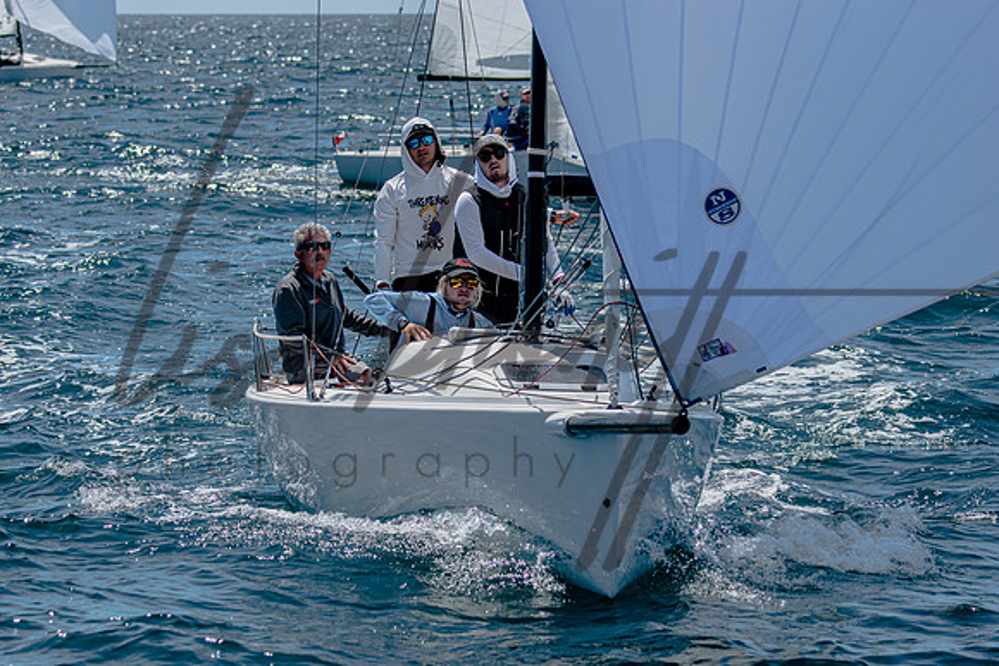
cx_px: 500
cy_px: 333
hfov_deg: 11.8
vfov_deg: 7.9
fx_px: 4829
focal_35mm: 174
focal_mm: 116
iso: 200
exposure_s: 1/2000
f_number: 5
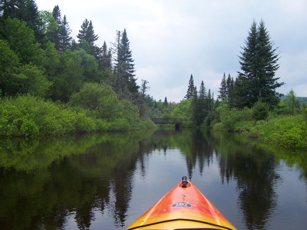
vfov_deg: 37.7
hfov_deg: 49.0
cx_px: 154
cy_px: 115
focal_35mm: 38
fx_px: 337
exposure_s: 1/250
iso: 80
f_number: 2.8
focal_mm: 6.3
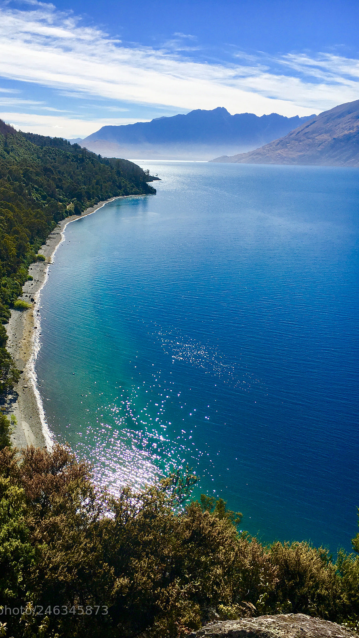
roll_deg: -1.6
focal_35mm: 32
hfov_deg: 36.5
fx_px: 541
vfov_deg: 61.0
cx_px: 139
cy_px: 319
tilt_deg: -16.1
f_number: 2.2
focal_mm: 4.15
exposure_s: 1/3077
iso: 25
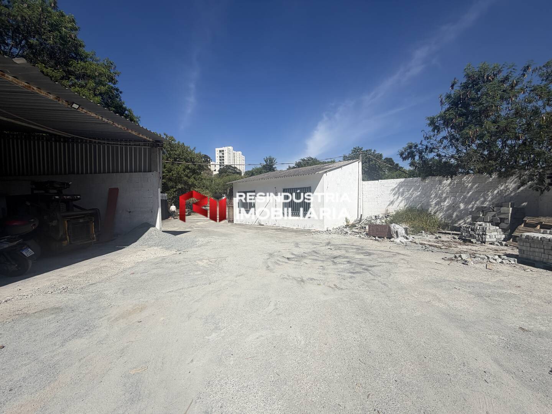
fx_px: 223
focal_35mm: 14
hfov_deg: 102.1
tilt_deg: -0.8
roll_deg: +0.6
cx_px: 276
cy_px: 207
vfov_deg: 85.7
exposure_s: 1/1368
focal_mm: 2.22
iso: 20
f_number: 2.2
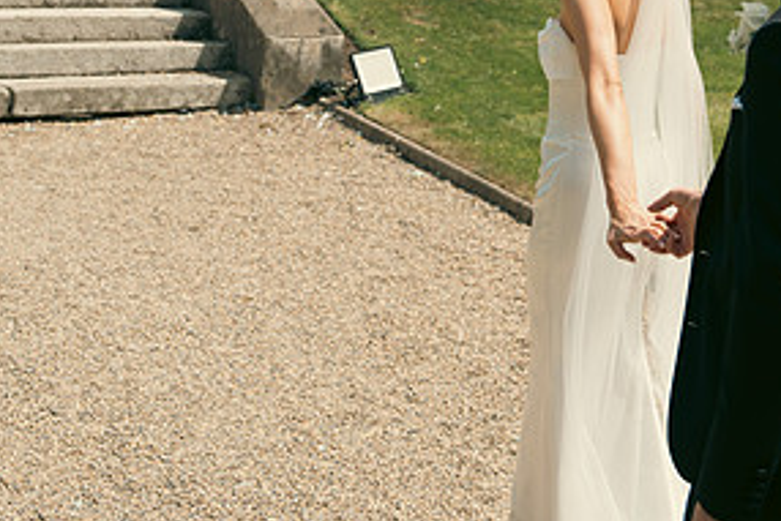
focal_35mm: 71
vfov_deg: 18.7
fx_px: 1541
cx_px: 587
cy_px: 10
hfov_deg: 28.0
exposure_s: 1/1250
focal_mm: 35
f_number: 3.5
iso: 125
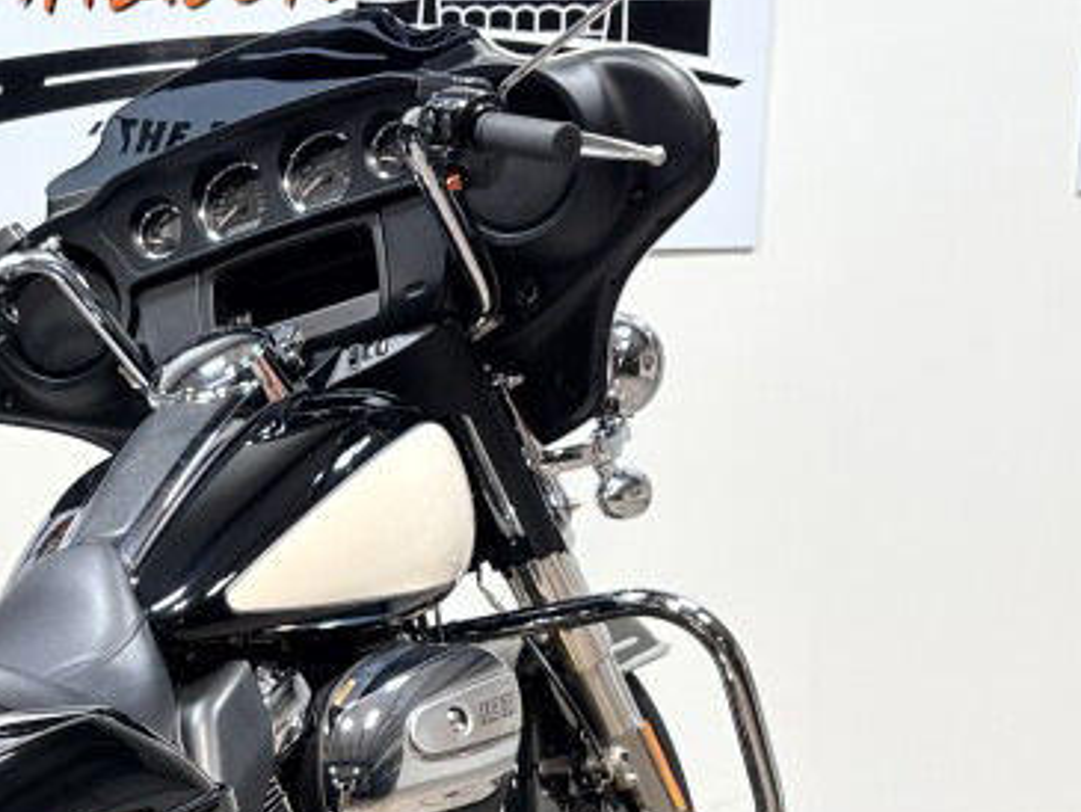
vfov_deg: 18.9
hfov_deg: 24.7
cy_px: 806
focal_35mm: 76
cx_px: 61
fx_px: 2374
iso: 40
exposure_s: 1/120
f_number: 1.6
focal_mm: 5.96
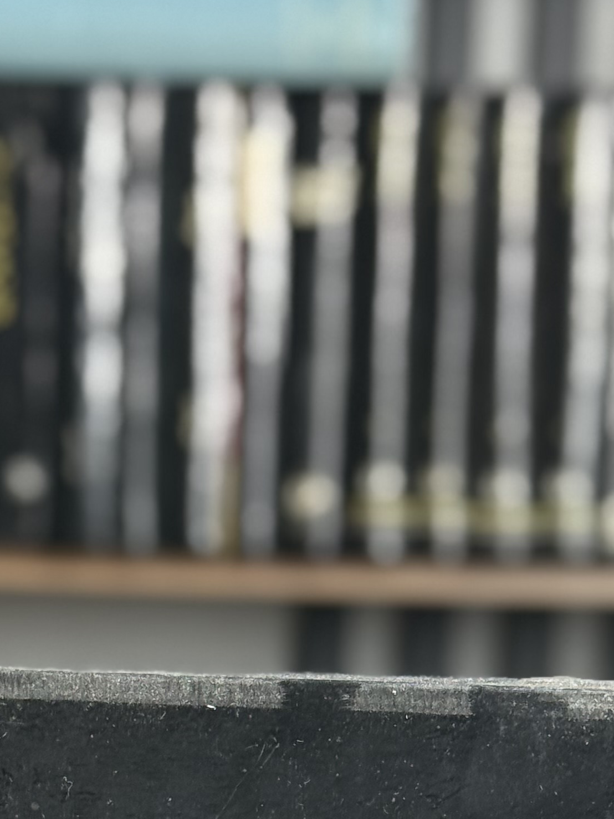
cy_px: 988
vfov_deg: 14.6
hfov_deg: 11.3
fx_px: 3098
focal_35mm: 131
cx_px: 249
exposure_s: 1/100
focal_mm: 6.76
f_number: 1.78
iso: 250
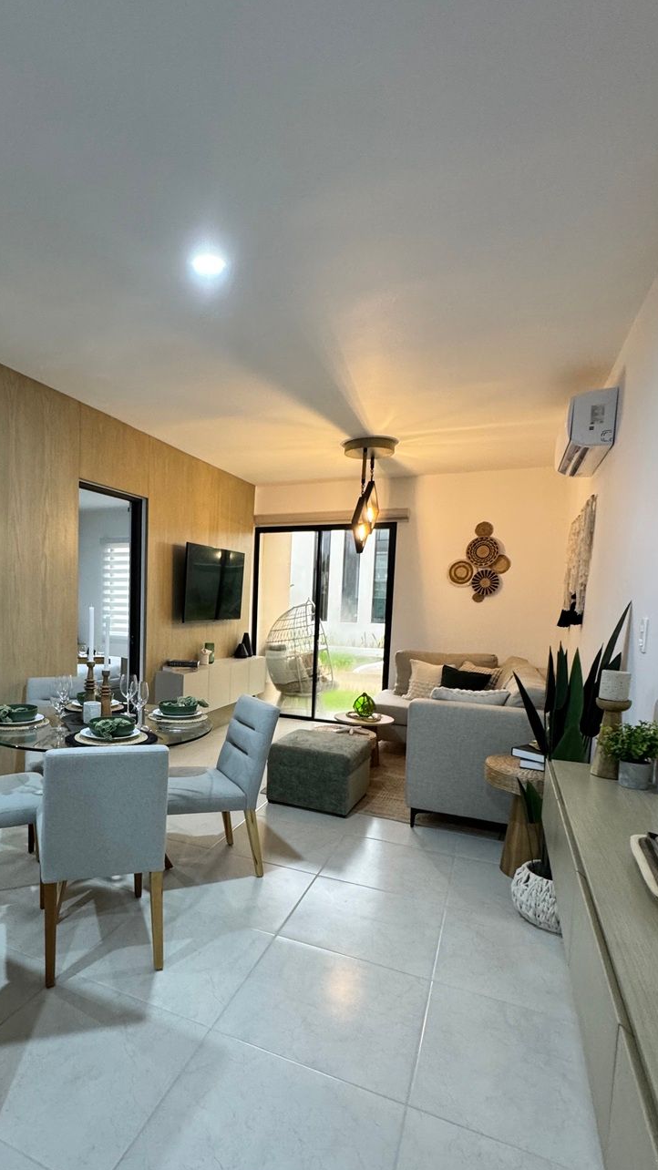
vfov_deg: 89.2
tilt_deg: -6.0
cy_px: 653
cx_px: 207
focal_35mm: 19
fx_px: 589
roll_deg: +0.1
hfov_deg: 56.8
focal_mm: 2.22
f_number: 2.2
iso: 250
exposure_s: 1/60
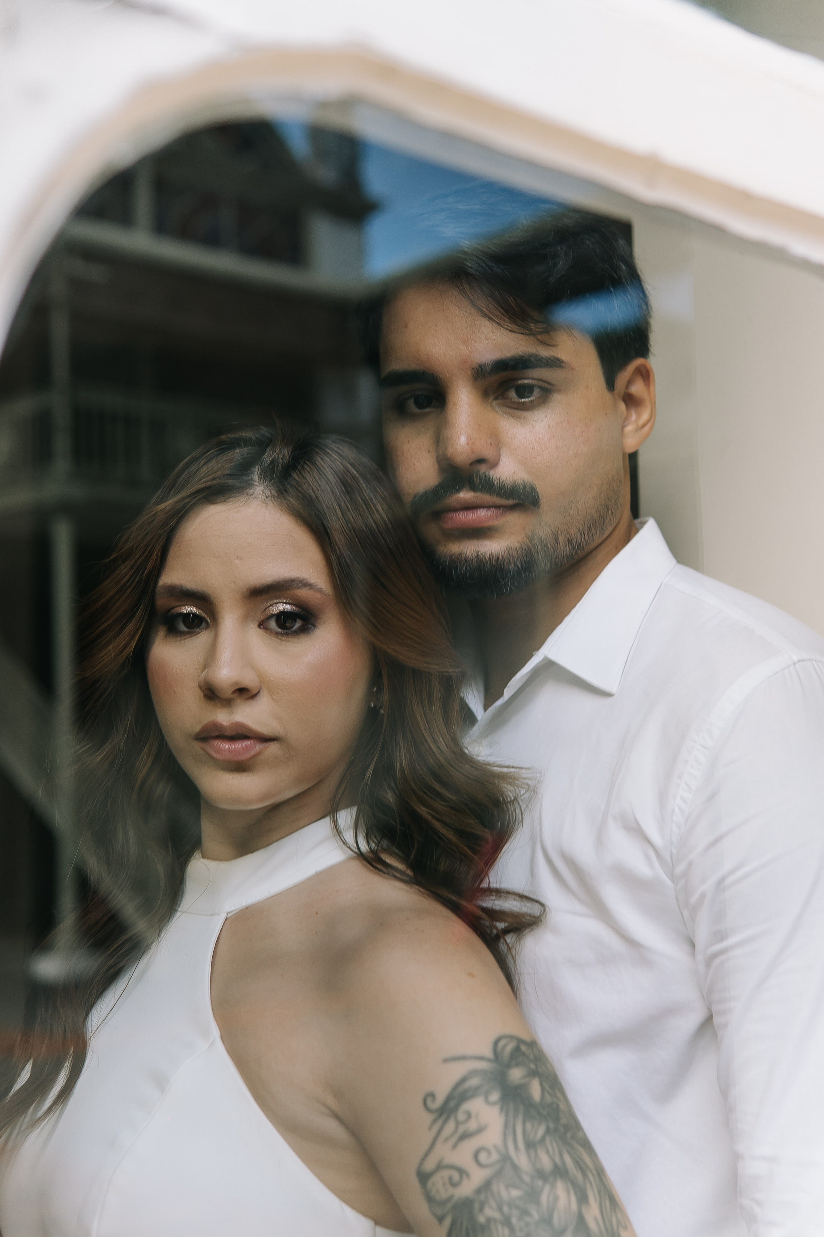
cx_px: 412
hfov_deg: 29.9
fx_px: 1545
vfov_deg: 43.6
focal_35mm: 45
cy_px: 618
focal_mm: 30
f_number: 2.5
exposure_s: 1/200
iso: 160
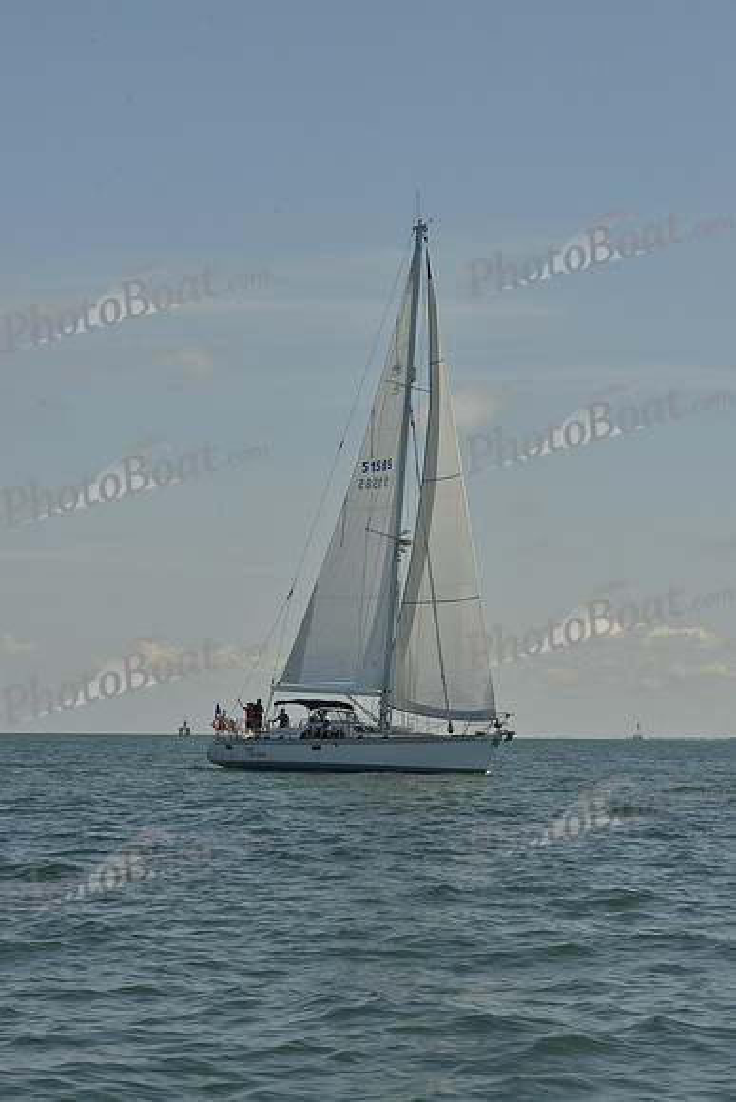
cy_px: 551
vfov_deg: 22.6
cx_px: 368
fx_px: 2758
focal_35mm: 90
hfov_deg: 15.2
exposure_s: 1/500
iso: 280
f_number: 16
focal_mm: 90
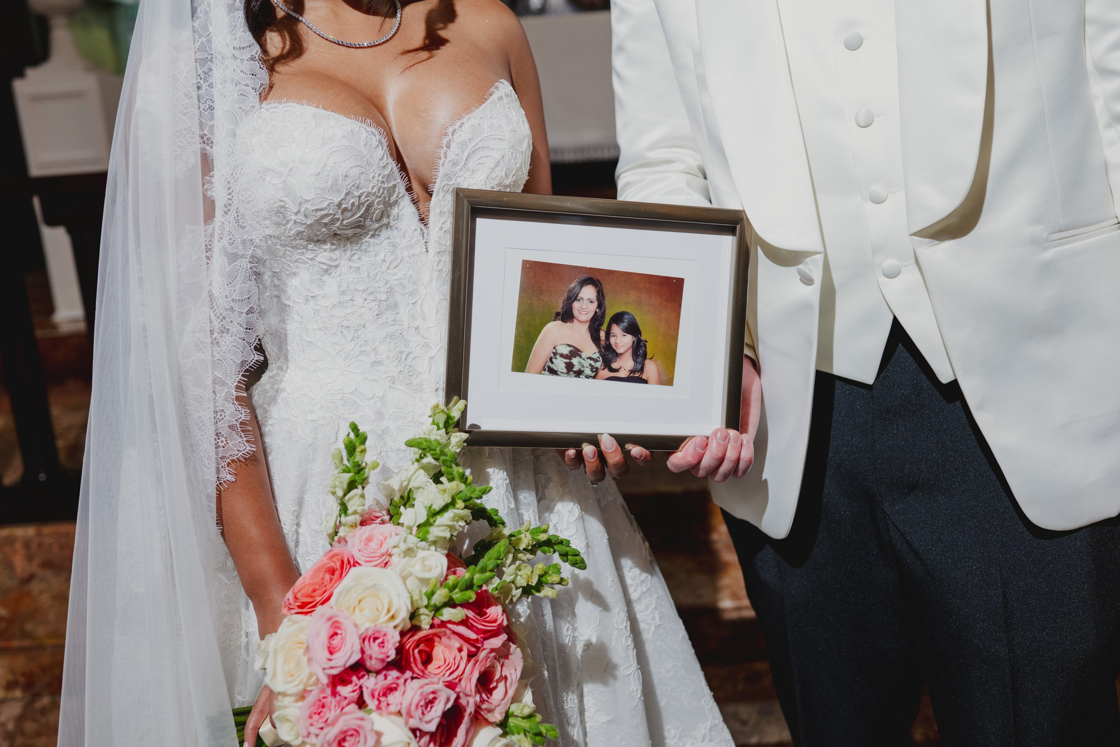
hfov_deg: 54.4
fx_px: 1089
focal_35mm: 35
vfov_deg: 37.9
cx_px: 560
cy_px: 374
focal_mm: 35
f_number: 3.2
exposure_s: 1/125
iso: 400
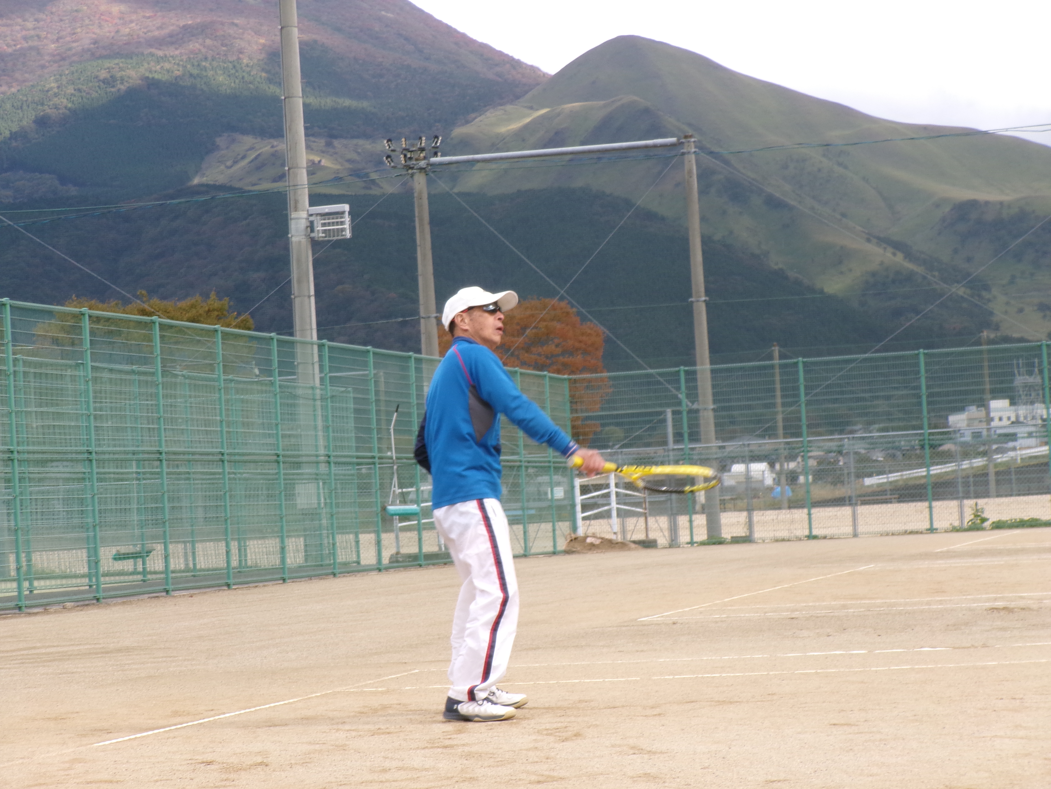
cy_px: 394
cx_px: 526
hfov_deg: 17.1
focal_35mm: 115
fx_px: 3492
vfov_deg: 12.9
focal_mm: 20.6
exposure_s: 1/140
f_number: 6.2
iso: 100
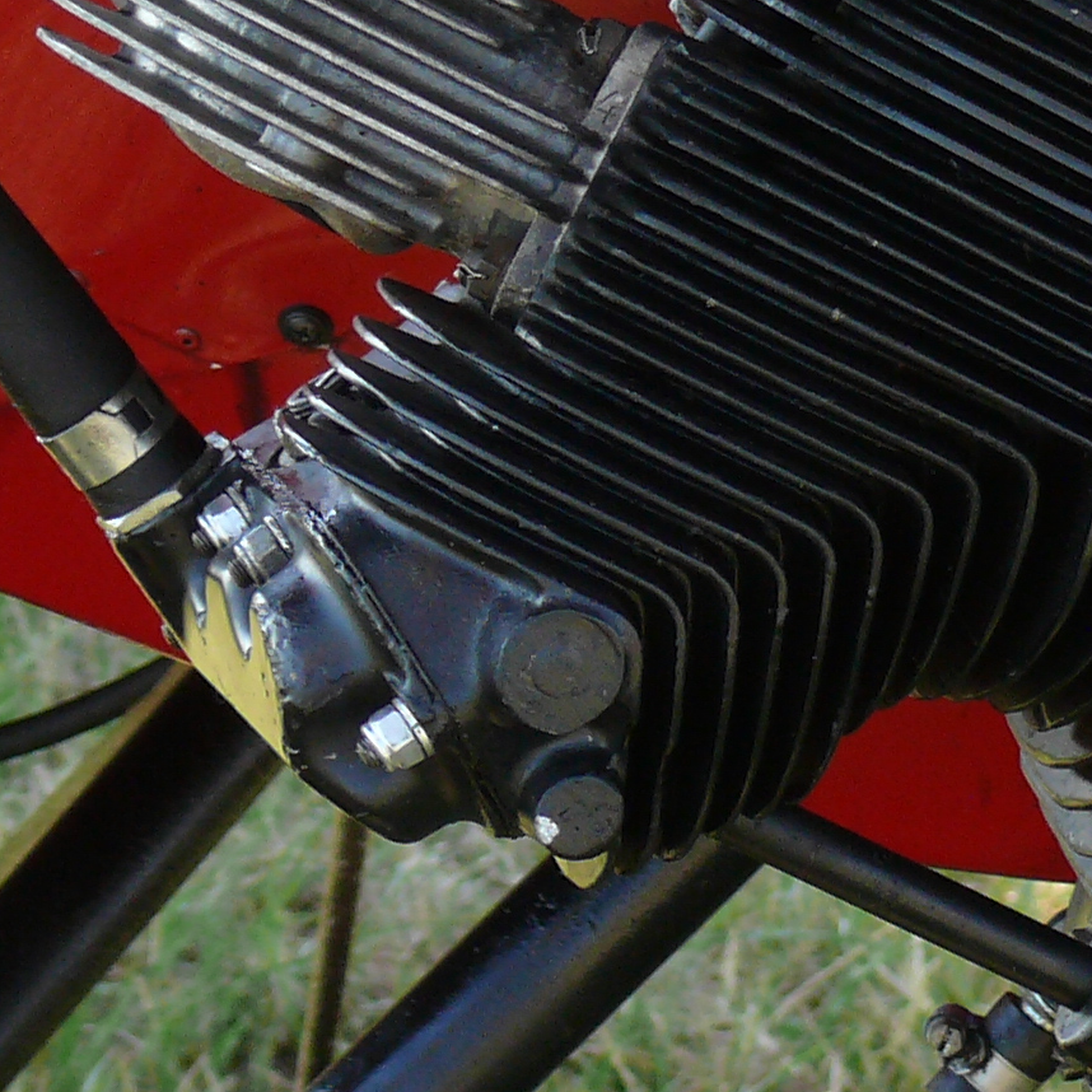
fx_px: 11671
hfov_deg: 5.2
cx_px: 2218
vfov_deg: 5.4
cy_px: 330
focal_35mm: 327
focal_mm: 18.4
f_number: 4
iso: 100
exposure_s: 1/160
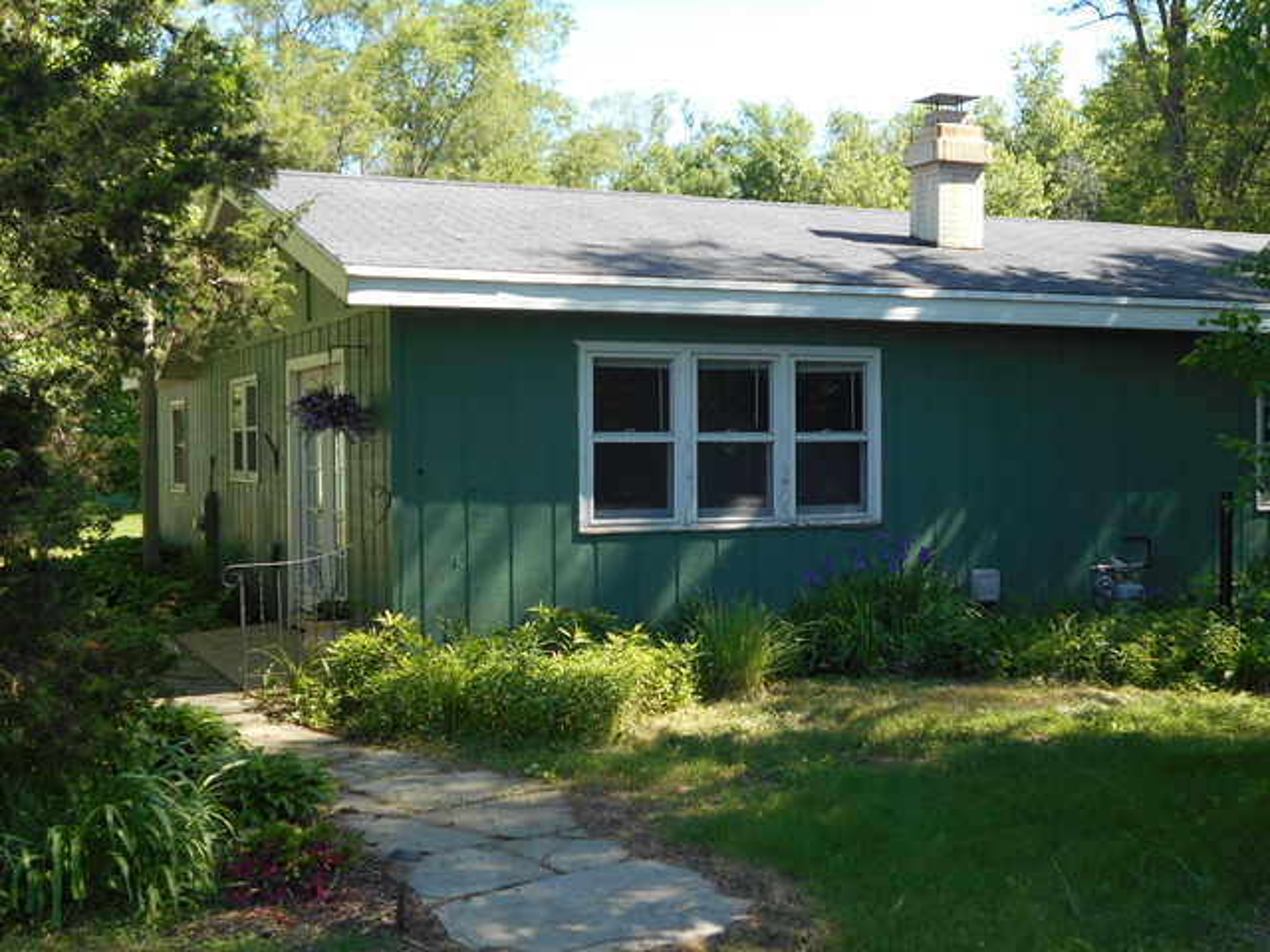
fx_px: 1578
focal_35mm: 43
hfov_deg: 43.9
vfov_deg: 33.6
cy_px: 476
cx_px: 635
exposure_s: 1/160
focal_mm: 7.7
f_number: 4.2
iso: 80
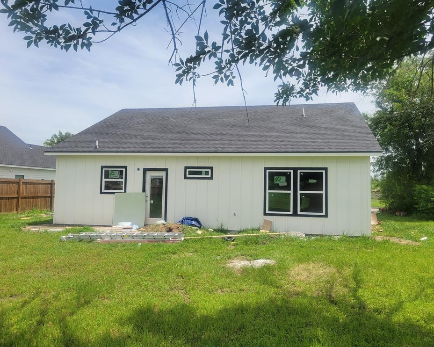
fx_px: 360
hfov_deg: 62.2
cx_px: 224
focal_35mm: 28
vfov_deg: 51.5
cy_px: 170
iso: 40
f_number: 1.8
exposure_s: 1/2874
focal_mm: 5.4
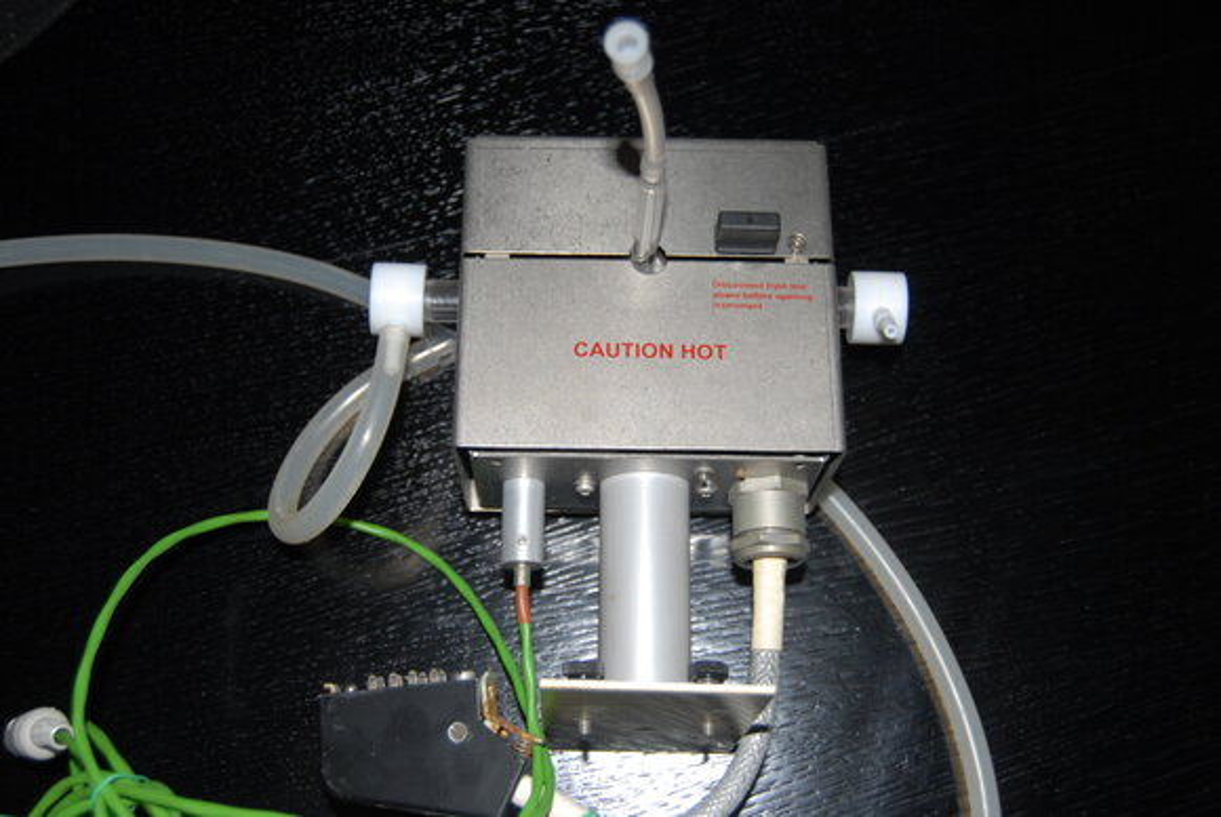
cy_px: 408
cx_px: 610
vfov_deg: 32.0
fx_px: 1426
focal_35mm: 42
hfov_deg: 46.4
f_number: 4
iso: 400
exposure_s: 1/200
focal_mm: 28
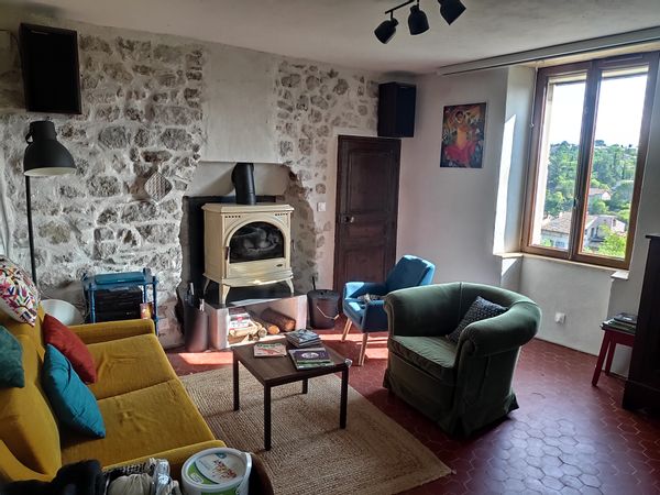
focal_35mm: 20
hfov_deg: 81.7
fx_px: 381
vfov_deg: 66.0
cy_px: 248
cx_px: 330
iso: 648
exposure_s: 1/100
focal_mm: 3.94
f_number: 1.9
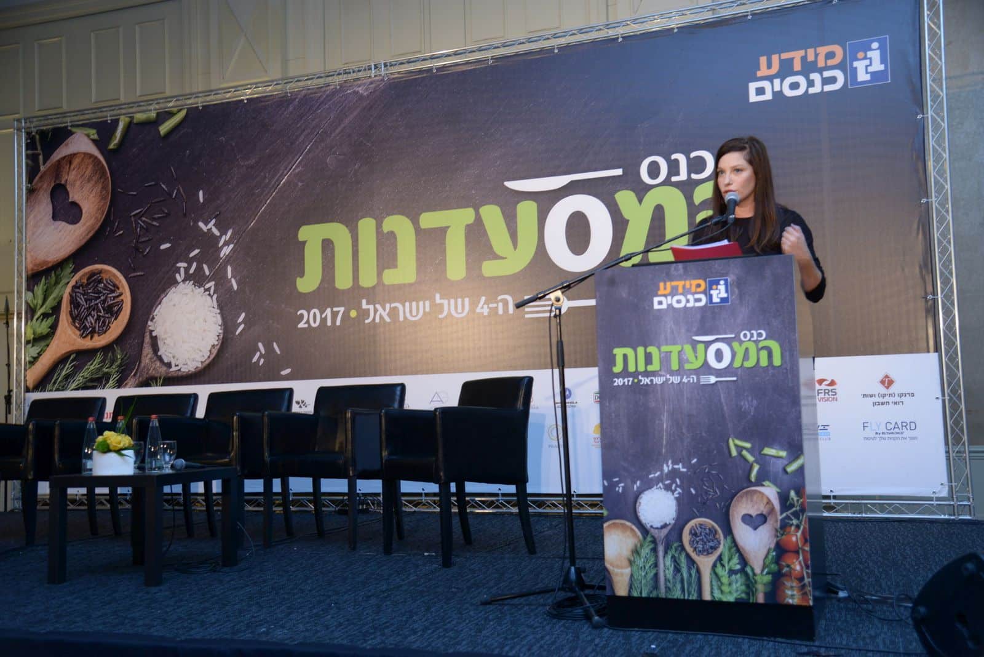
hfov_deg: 54.4
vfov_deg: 37.9
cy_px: 328
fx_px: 957
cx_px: 492
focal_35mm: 35
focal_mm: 35
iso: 800
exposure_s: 1/50
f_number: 4
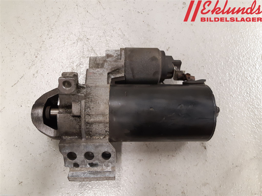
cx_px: 131
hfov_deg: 67.3
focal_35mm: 26
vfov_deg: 53.1
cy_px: 98
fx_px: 197
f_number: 1.7
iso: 250
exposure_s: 1/50
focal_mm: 3.93
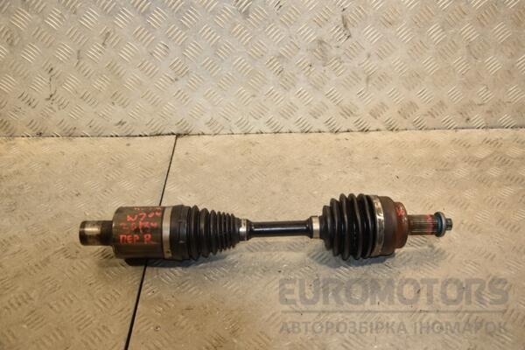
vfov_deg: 36.9
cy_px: 175
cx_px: 262
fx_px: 525
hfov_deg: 53.1
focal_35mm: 36
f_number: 5
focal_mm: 24
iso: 800
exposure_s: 1/200
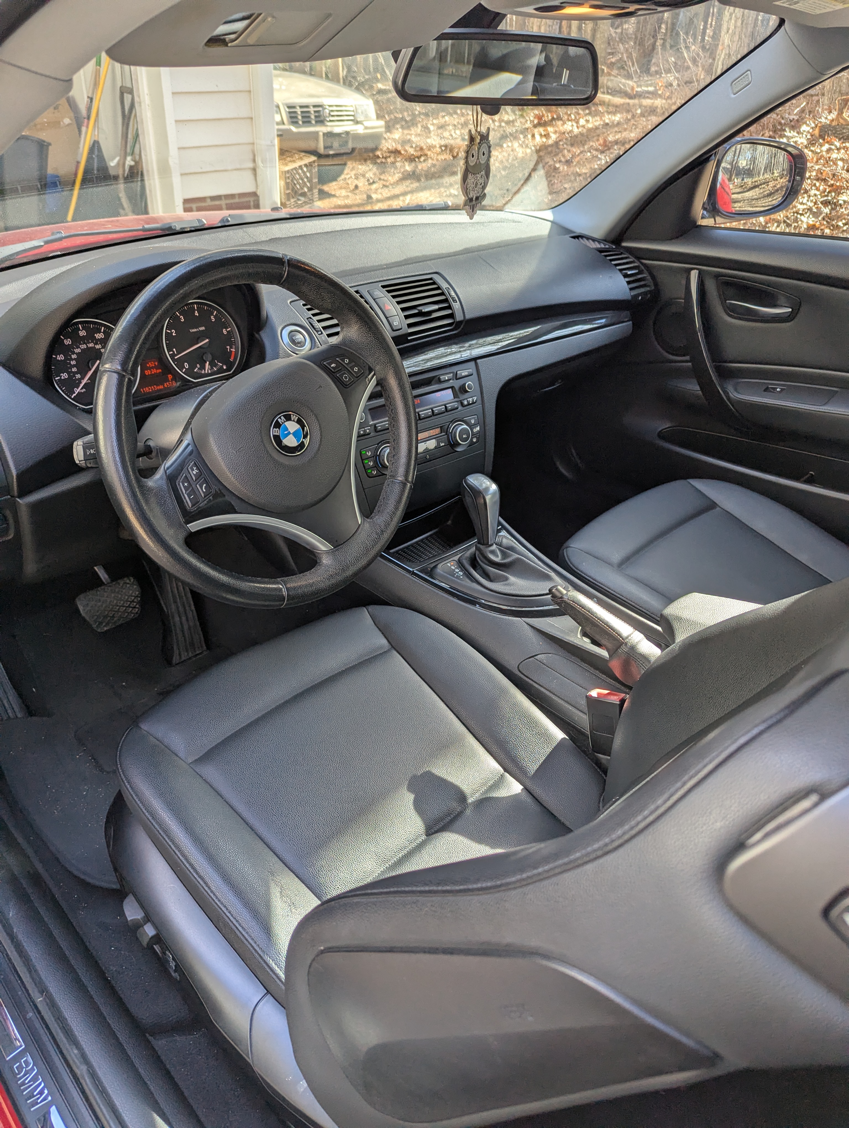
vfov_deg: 71.5
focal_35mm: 24
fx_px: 783
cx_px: 424
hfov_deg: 56.9
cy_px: 564
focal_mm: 6.81
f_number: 1.85
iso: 43
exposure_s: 1/203
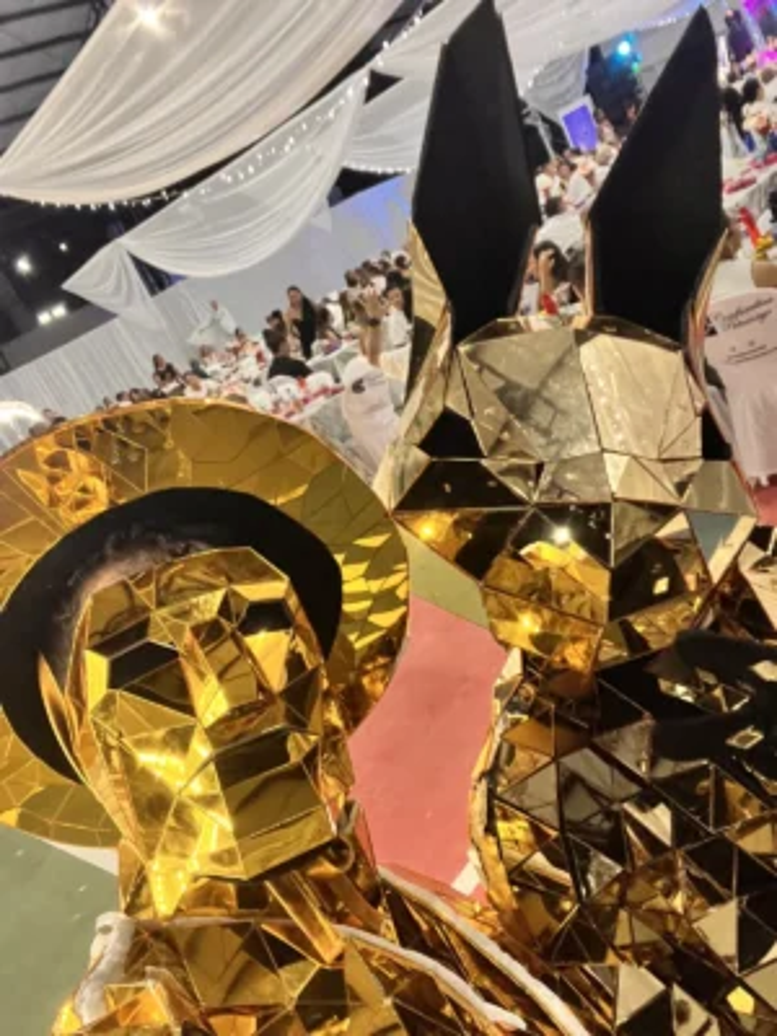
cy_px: 518
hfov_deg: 46.8
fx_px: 898
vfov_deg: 60.0
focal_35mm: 30
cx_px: 388
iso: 320
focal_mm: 2.71
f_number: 2.2
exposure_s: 1/40
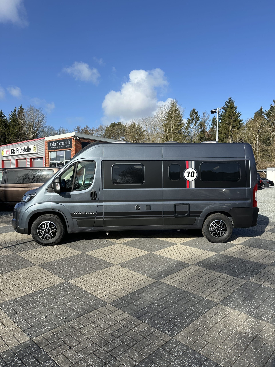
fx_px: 254
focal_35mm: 24
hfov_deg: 56.8
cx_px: 138
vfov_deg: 71.6
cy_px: 184
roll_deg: -0.9
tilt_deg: -1.1
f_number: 1.78
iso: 80
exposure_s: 1/3717
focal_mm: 6.86
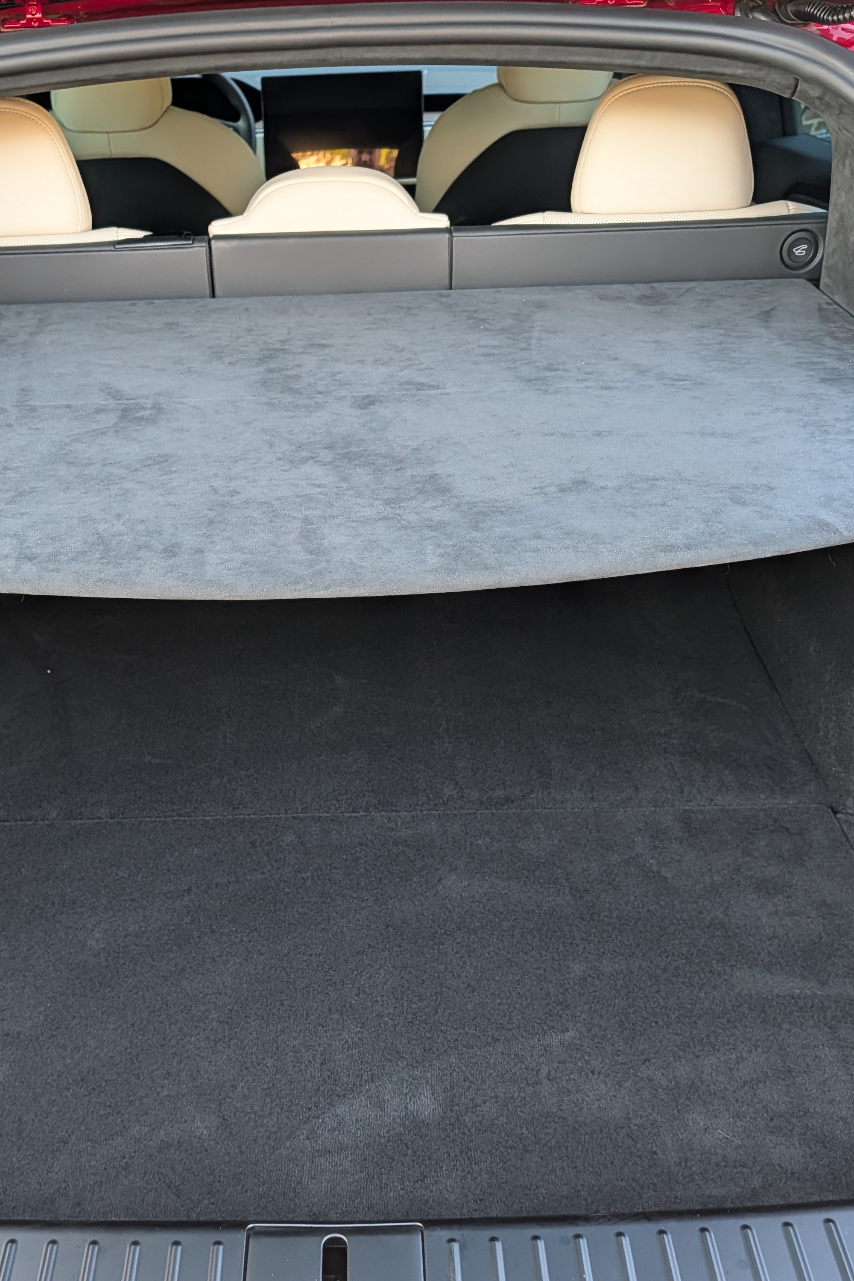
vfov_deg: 55.8
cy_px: 635
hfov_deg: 38.7
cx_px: 338
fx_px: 1210
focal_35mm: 34
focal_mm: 6.9
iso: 337
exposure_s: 1/193
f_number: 1.68
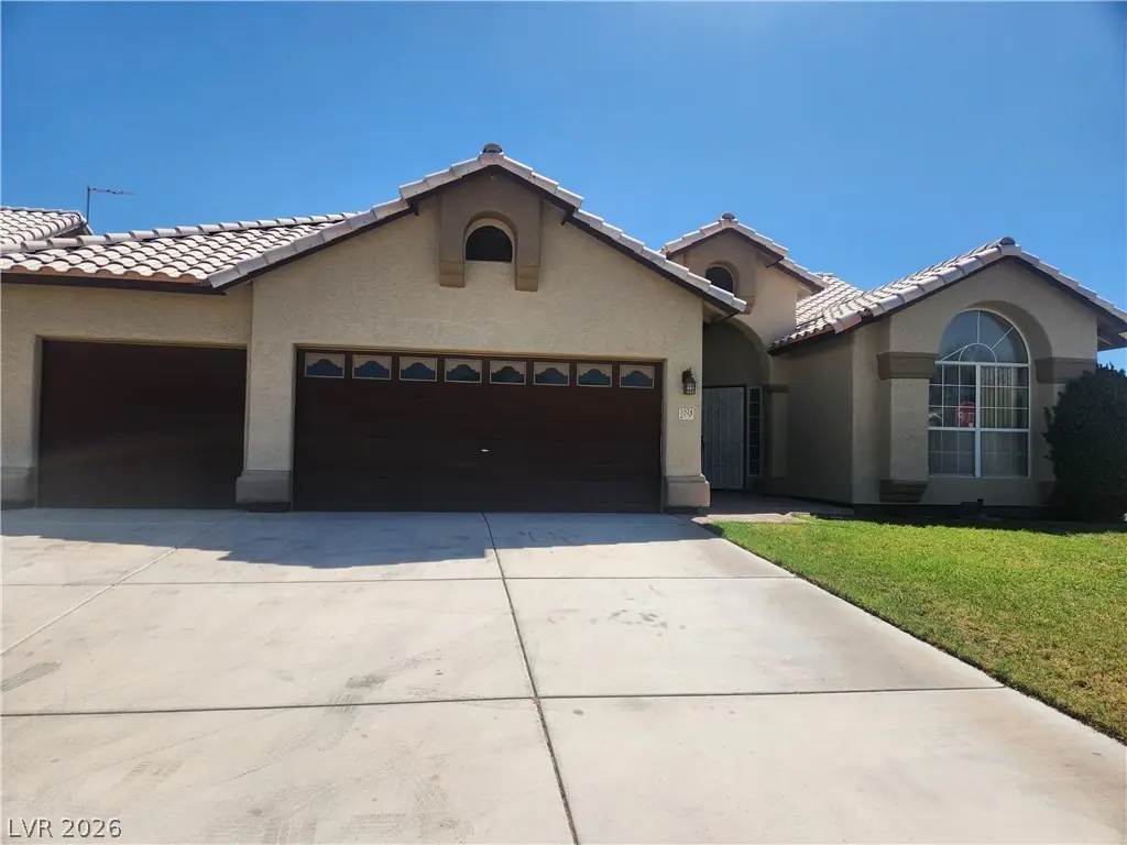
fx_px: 749
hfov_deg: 73.9
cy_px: 422
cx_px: 564
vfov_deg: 58.9
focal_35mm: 23
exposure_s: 1/2192
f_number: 1.8
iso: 20
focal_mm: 5.4
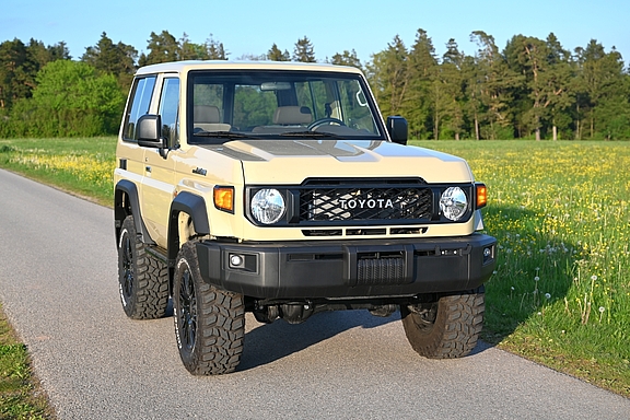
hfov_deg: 30.1
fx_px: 1172
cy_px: 210
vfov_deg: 20.3
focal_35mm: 67
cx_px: 315
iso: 100
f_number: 6.3
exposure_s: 1/320
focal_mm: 67
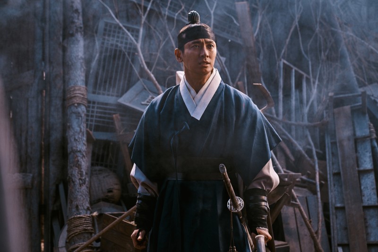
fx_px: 546
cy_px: 126
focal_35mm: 52
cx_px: 189
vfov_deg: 26.0
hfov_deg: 38.2
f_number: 3.5
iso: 200
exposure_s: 1/800
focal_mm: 52
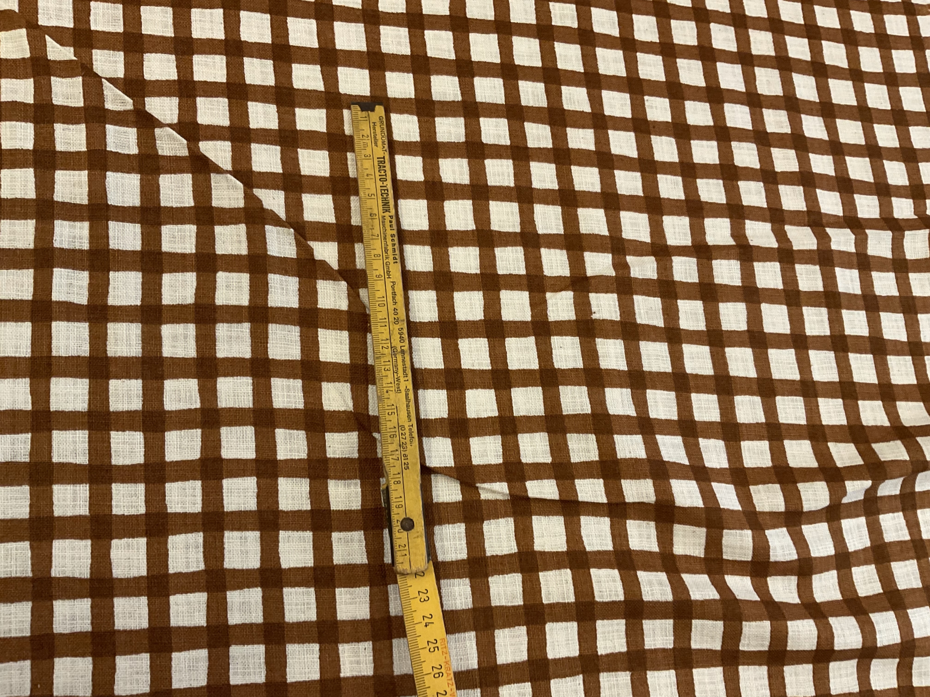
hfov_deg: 61.7
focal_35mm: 29
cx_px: 465
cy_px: 348
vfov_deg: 48.2
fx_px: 779
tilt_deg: -75.1
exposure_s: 1/50
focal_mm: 3
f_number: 1.8
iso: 100
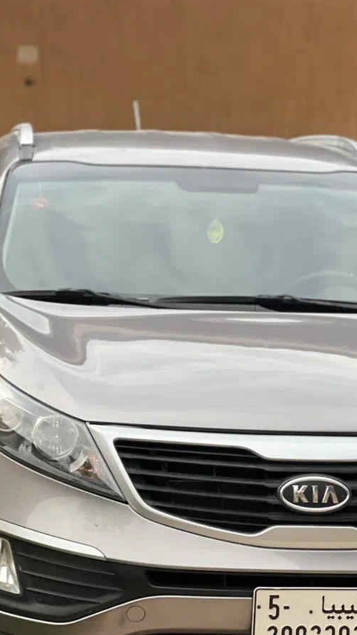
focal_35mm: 129
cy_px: 348
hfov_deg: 9.4
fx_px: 2173
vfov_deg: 16.6
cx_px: 245
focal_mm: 9
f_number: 2.8
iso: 200
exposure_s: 1/121
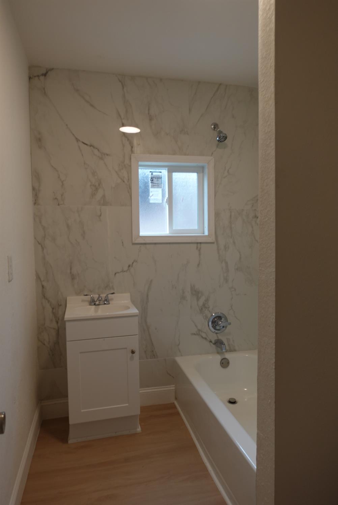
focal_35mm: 24
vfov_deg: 73.7
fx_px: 337
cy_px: 252
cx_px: 169
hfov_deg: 53.2
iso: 125
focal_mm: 9.4
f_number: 2.8
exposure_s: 1/30
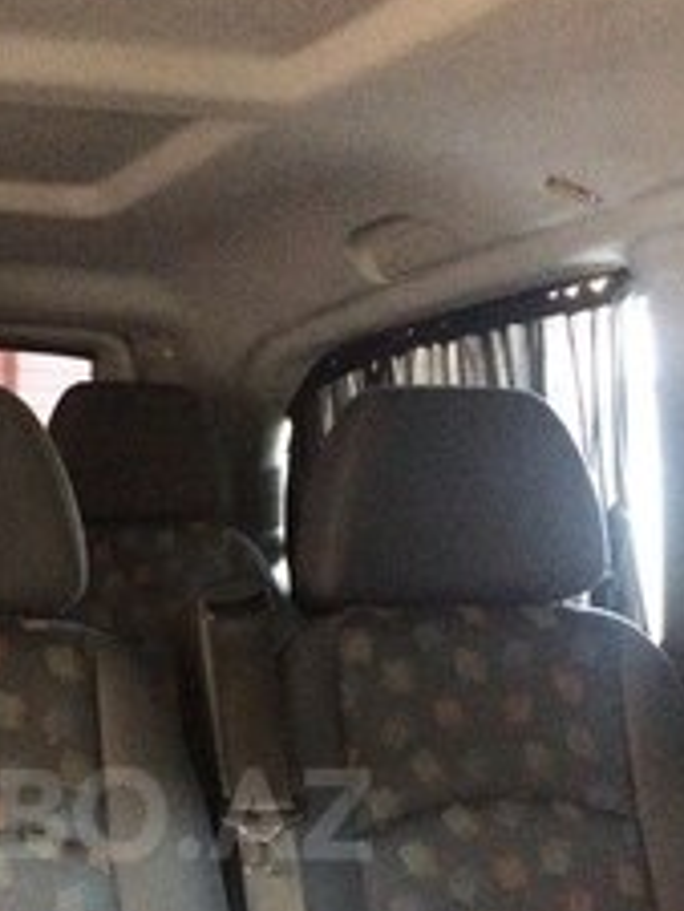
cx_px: 61
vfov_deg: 29.1
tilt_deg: -15.5
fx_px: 1685
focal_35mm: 64
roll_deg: +1.1
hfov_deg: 22.4
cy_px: 814
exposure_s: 1/17
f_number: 2.2
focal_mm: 4.15
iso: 500
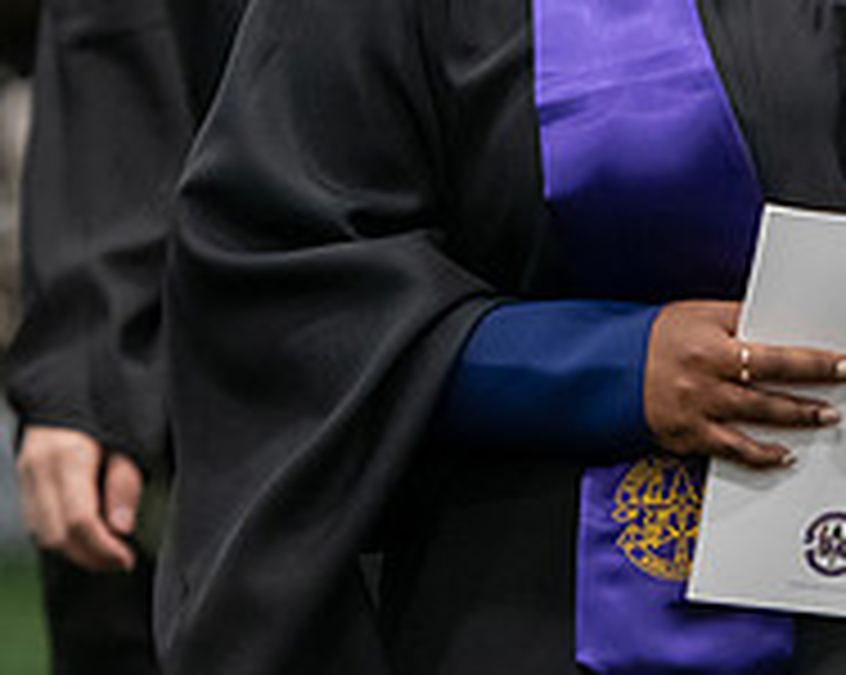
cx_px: 945
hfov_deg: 4.8
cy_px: -137
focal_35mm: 406
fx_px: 10155
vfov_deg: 3.8
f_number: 3.2
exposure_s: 1/200
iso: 3200
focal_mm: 140
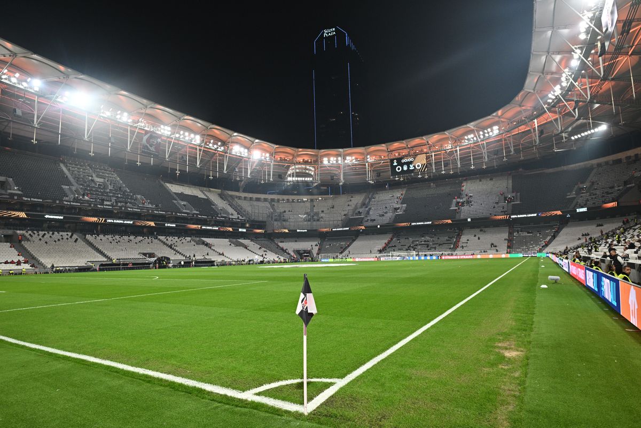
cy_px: 214
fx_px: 356
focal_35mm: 20
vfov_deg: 61.9
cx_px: 320
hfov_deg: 84.0
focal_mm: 20
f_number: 4
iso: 1250
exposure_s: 1/250
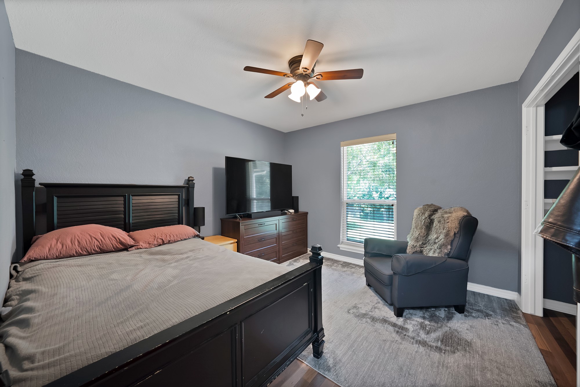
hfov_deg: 112.6
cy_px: 194
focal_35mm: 12
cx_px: 290
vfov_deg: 90.1
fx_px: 193
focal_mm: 12
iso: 640
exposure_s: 1.6
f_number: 9
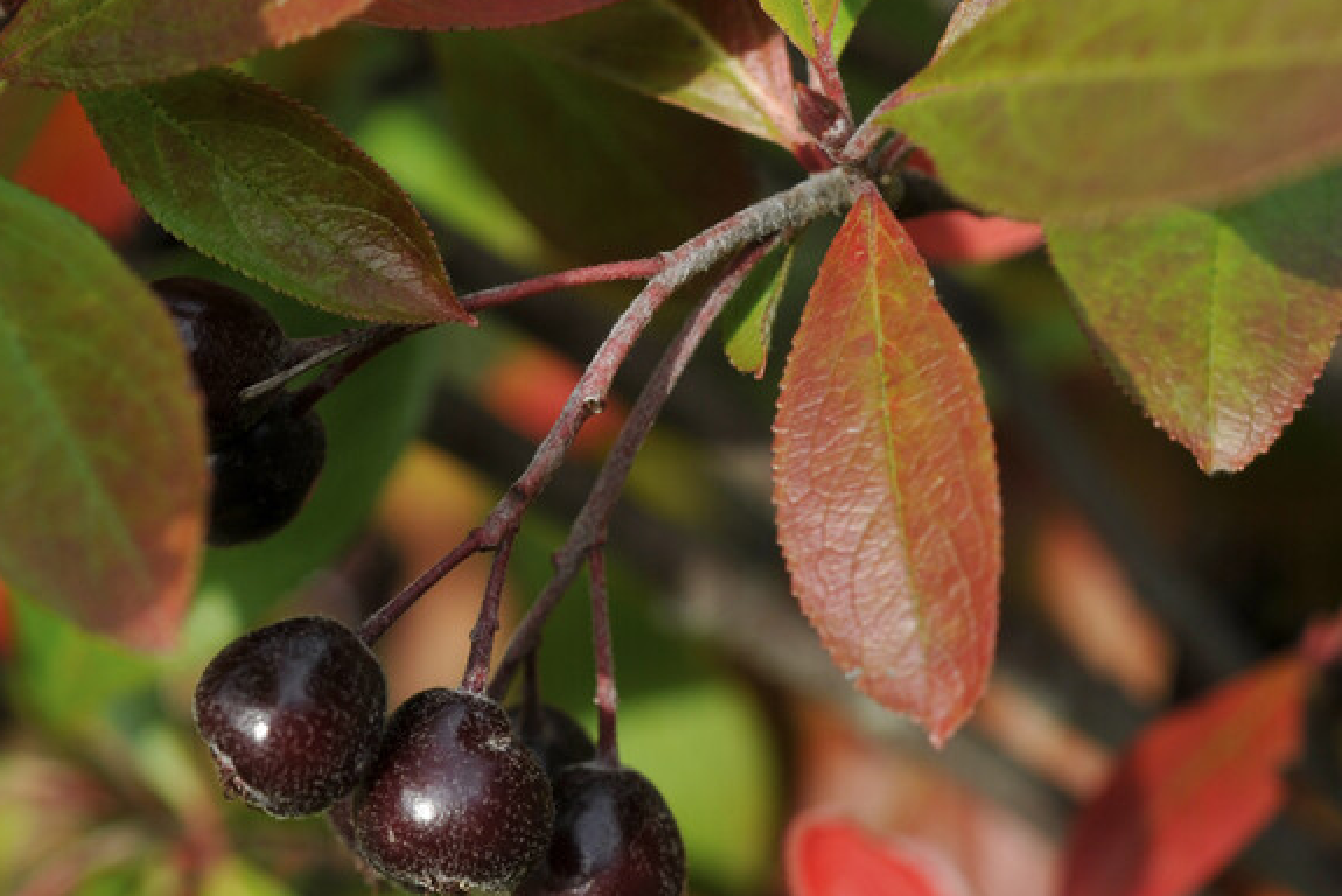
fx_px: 5967
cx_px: 434
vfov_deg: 8.6
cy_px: 702
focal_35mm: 160
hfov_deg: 12.8
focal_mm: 60
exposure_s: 1/320
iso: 200
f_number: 6.3
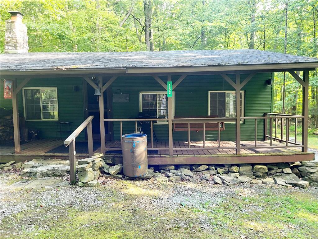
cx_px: 159
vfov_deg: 53.1
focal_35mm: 26
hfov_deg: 67.3
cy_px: 120
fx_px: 239
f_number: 1.8
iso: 200
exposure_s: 1/120
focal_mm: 5.4
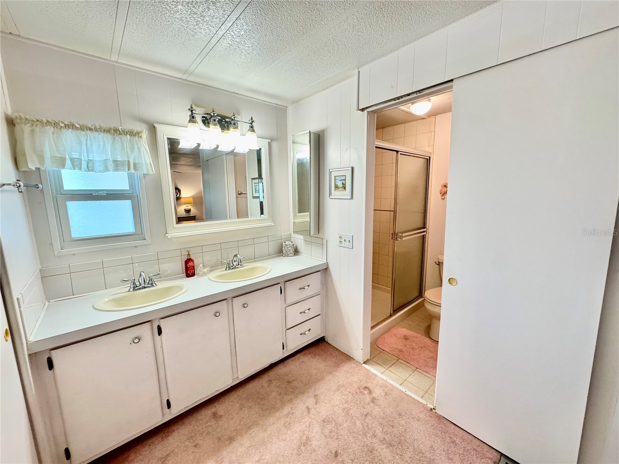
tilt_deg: -10.0
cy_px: 232
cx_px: 310
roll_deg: +0.7
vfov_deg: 85.7
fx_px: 250
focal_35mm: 14
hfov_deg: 102.1
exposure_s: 1/60
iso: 250
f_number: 2.2
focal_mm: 2.22
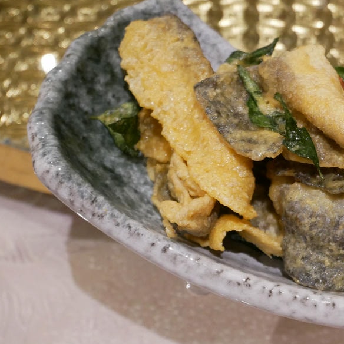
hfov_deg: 21.0
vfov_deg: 21.7
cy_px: 178
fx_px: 899
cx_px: 330
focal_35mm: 80
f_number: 4.9
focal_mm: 22
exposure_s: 1/60
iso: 2000
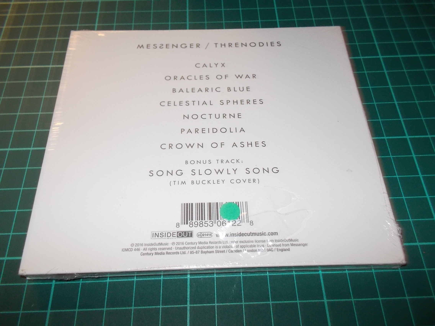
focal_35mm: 29
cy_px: 163
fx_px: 364
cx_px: 218
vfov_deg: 48.2
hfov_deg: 61.7
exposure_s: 1/30
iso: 200
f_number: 3.3
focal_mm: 4.1
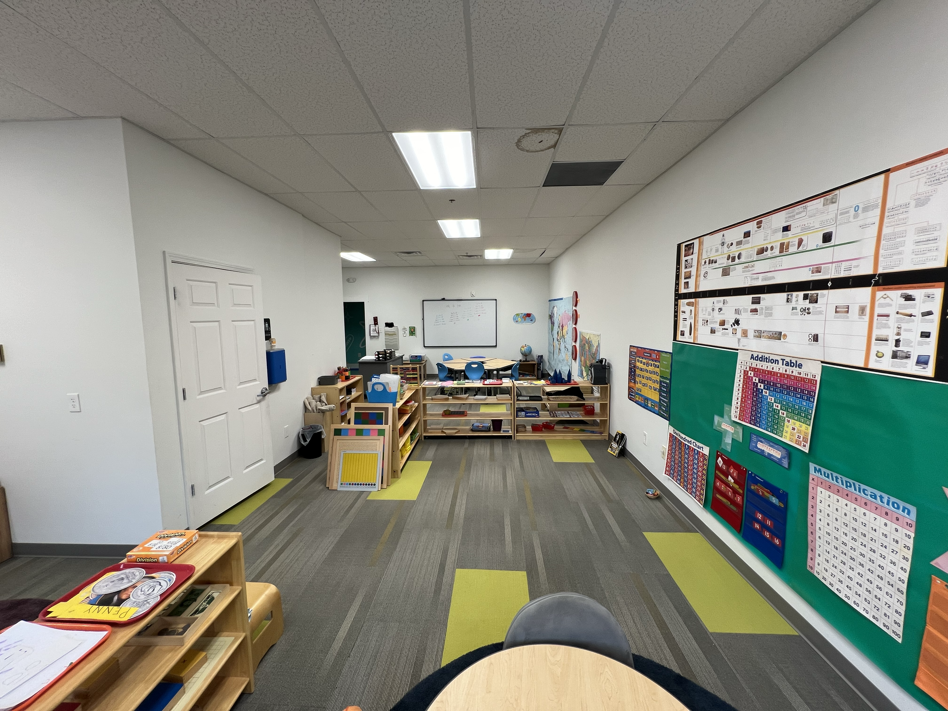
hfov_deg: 106.2
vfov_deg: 89.9
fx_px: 356
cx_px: 474
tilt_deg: -5.5
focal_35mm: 13
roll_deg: +1.2
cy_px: 356
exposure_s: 1/30
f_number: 1.8
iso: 50
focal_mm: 1.57
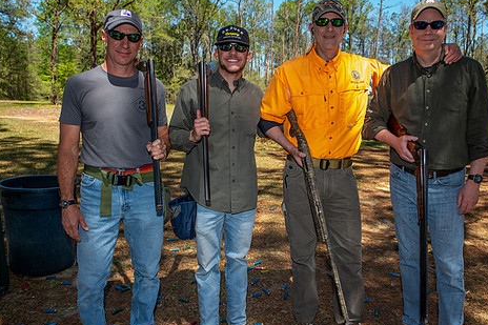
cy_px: 172
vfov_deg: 43.6
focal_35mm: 30
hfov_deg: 61.6
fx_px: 407
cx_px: 284
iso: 50
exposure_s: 1/160
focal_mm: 24
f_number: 4.5
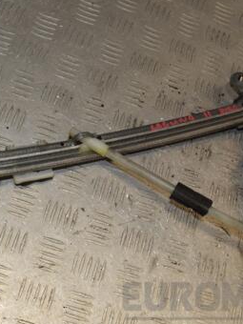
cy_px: 170
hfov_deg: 26.1
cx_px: 105
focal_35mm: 56
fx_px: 524
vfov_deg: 34.3
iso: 800
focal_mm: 22
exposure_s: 1/200
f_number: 10
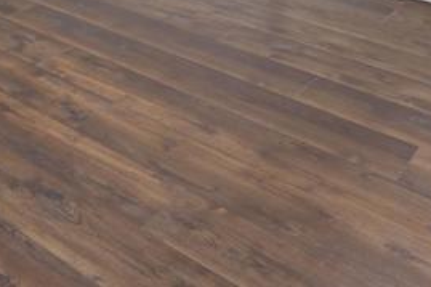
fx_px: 730
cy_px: -256
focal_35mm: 61
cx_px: -42
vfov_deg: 17.3
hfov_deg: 29.7
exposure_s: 1/10
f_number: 8
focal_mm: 16
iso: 500
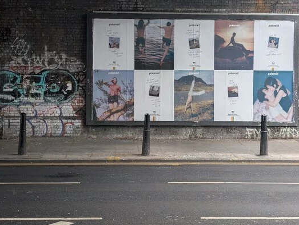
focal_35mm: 60
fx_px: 519
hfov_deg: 32.1
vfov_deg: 24.4
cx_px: 160
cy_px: 92
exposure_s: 1/483
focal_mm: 6.9
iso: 90
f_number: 1.68
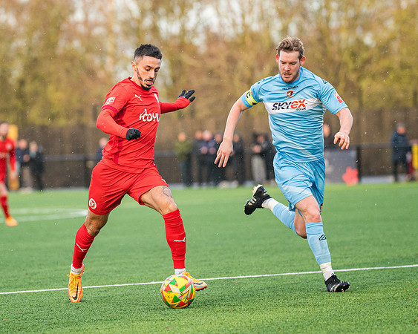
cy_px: 174
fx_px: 3250
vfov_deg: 5.9
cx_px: 131
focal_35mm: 263
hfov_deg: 7.4
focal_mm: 170
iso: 1000
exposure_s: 1/1250
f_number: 2.8
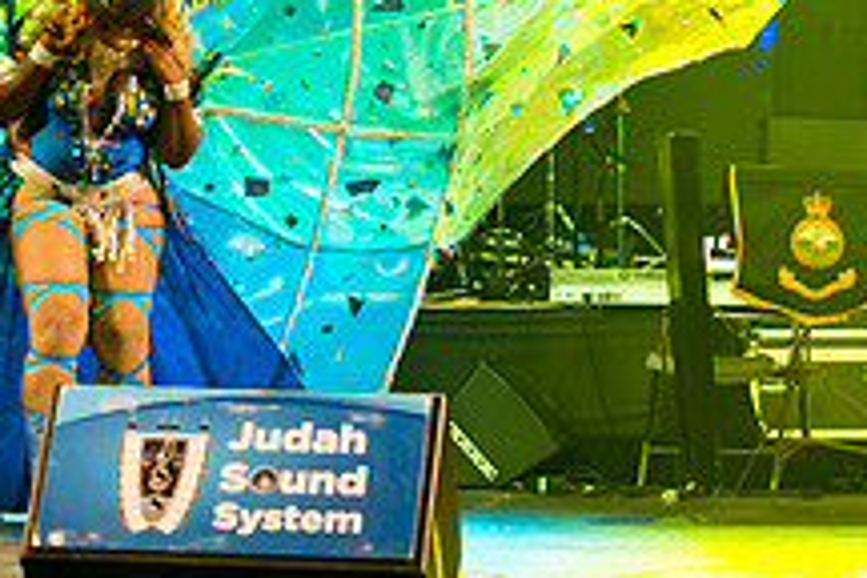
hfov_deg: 10.9
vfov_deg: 7.3
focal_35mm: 188
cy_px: -80
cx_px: 201
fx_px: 4527
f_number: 5.6
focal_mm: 70
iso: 2500
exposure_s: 1/160
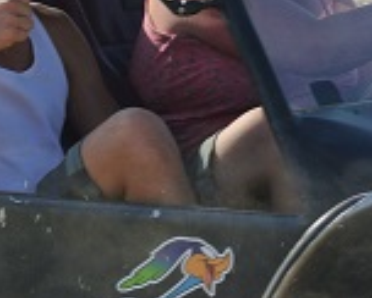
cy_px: 197
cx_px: -24
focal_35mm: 425
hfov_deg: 4.5
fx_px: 4685
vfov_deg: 3.6
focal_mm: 42.7
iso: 100
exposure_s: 1/500
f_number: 5.6
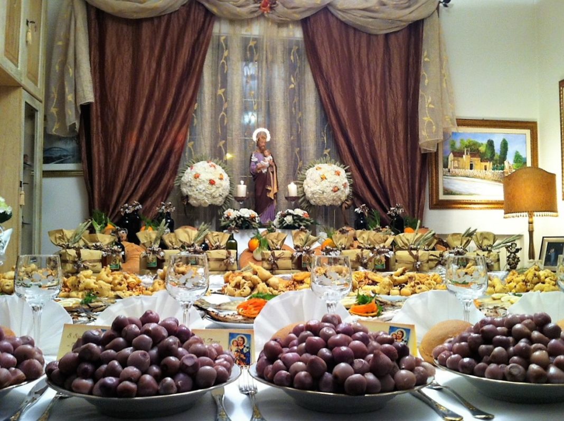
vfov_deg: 40.6
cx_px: 282
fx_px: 569
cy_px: 210
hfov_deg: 52.7
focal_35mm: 35
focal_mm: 3.85
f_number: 2.8
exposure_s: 1/15
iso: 200
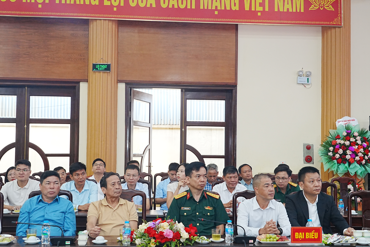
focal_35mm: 46
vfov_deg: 29.2
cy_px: 135
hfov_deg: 42.7
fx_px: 473
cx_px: 184
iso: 3200
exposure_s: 1/80
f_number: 7.1
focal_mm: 42
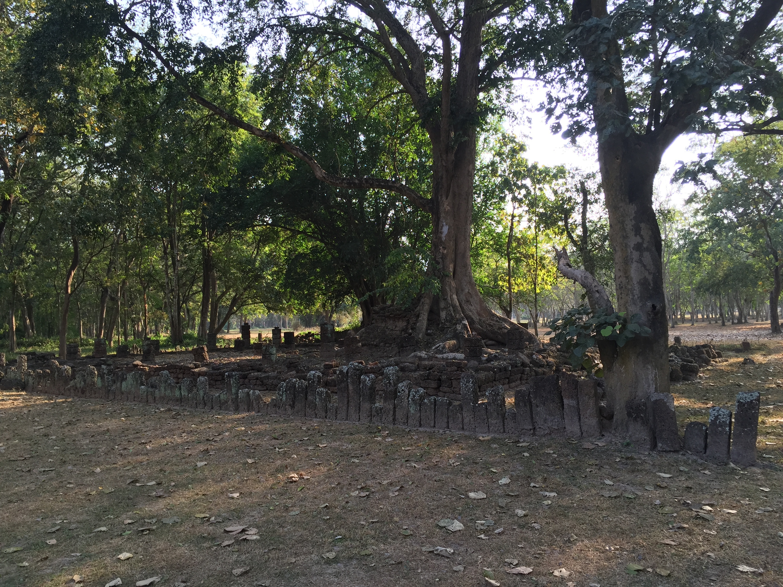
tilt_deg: +2.1
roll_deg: +0.1
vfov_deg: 48.2
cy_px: 294
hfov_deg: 61.7
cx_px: 392
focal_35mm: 29
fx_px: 656
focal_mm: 4.15
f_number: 2.2
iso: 32
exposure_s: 1/173
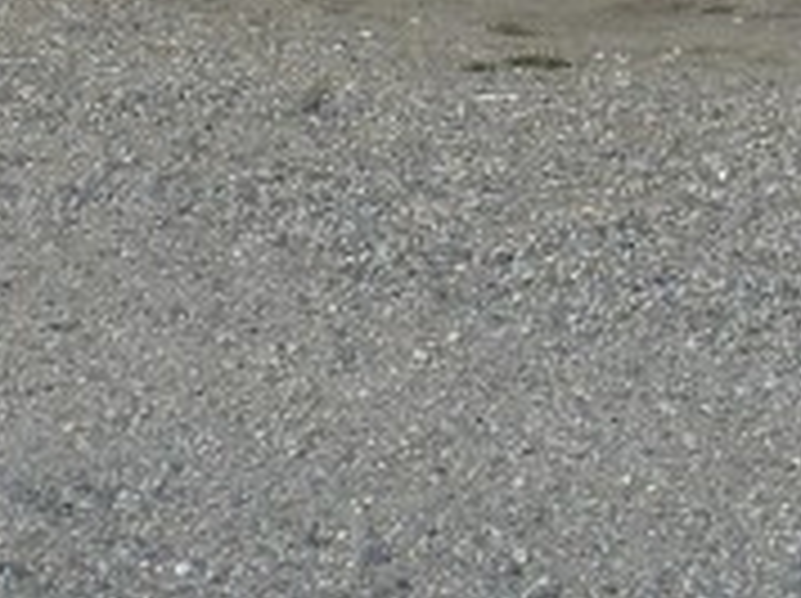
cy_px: -805
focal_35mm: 213
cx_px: 590
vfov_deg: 6.6
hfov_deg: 9.3
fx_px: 4922
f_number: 10
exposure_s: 1/97.6
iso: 64
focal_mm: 6.6
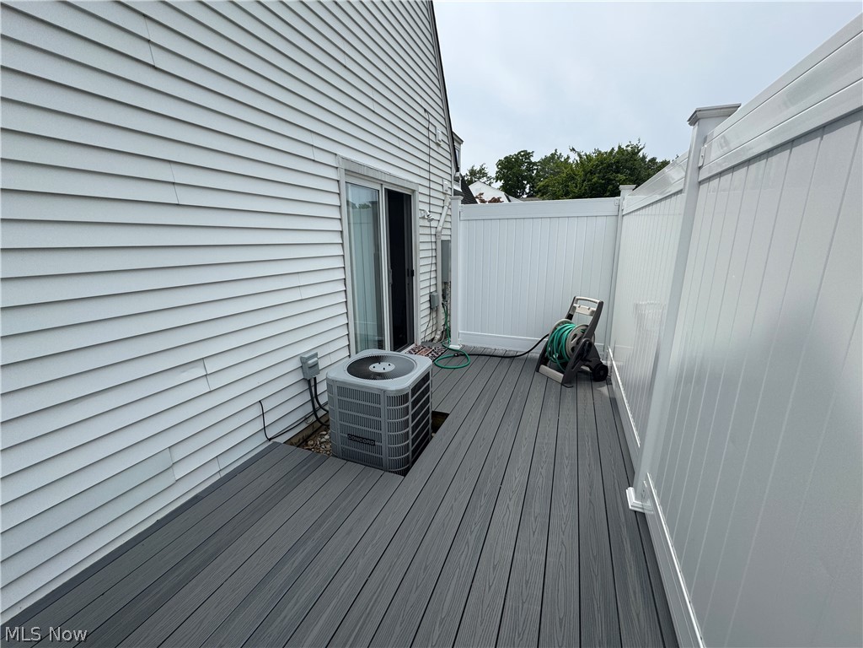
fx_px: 349
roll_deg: +0.0
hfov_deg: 102.1
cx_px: 432
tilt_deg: -14.7
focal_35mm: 14
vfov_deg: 85.7
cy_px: 324
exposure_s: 1/1477
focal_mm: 2.22
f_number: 2.2
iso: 50
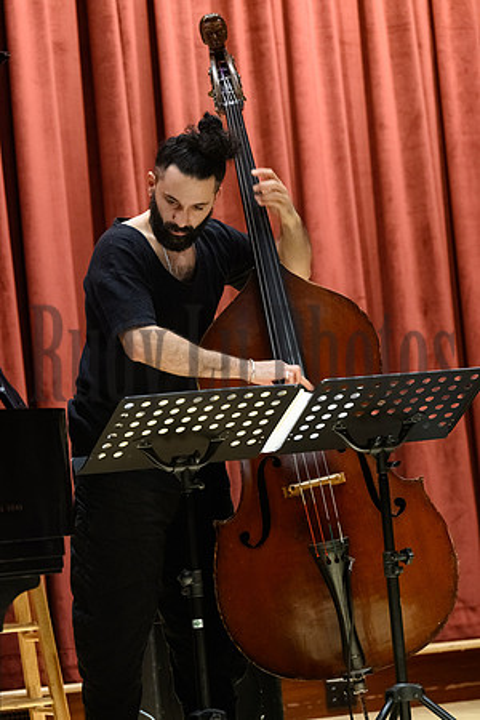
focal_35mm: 160
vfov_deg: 12.8
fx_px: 3200
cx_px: 240
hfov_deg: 8.6
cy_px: 360
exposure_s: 1/160
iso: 6400
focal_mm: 160
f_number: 4.5
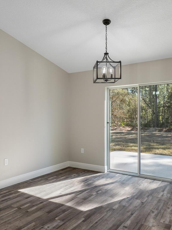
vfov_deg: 62.1
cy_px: 113
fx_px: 190
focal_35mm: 29
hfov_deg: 48.4
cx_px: 72
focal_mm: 13
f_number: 8
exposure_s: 1/8
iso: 320
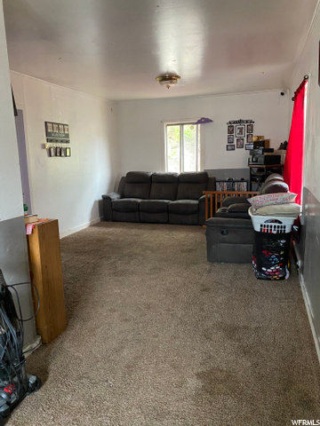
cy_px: 213
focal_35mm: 26
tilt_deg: -11.0
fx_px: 320
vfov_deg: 67.3
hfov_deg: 53.1
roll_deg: +1.8
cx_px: 160
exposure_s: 1/55
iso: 500
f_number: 1.8
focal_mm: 4.25
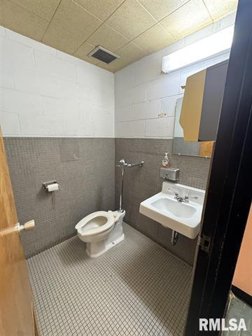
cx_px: 126
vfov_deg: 102.1
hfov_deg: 85.7
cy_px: 168
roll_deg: +0.0
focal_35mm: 14
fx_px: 136
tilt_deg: -11.4
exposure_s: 1/60
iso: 500
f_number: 2.2
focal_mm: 2.22
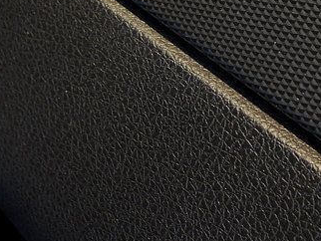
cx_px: 164
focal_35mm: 89
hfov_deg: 22.0
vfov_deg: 16.2
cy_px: -15
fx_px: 826
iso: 140
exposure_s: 1/30
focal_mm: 6
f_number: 2
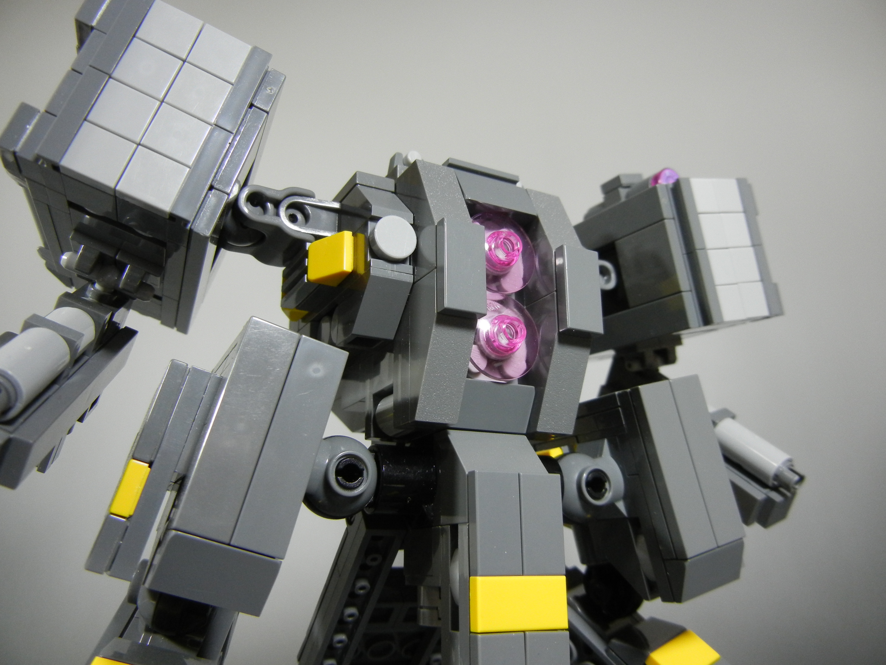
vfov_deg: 46.8
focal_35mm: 30
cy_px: 332
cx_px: 443
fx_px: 768
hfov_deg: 60.0
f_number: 3.5
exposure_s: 1/55.8
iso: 400
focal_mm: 5.4
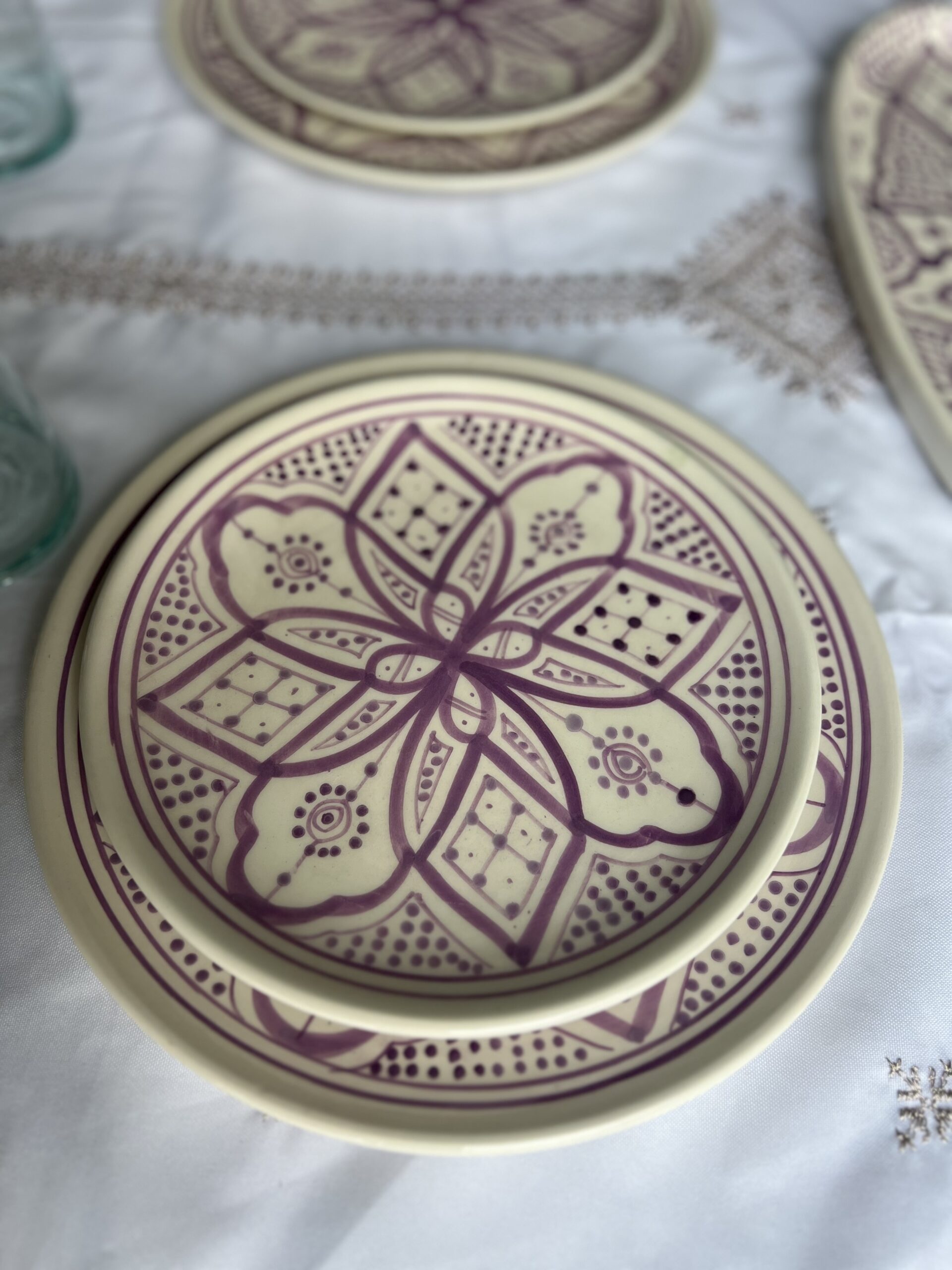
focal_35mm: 26
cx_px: 476
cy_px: 635
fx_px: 953
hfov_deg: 53.1
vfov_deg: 67.3
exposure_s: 1/509
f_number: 1.5
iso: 50
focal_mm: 5.7
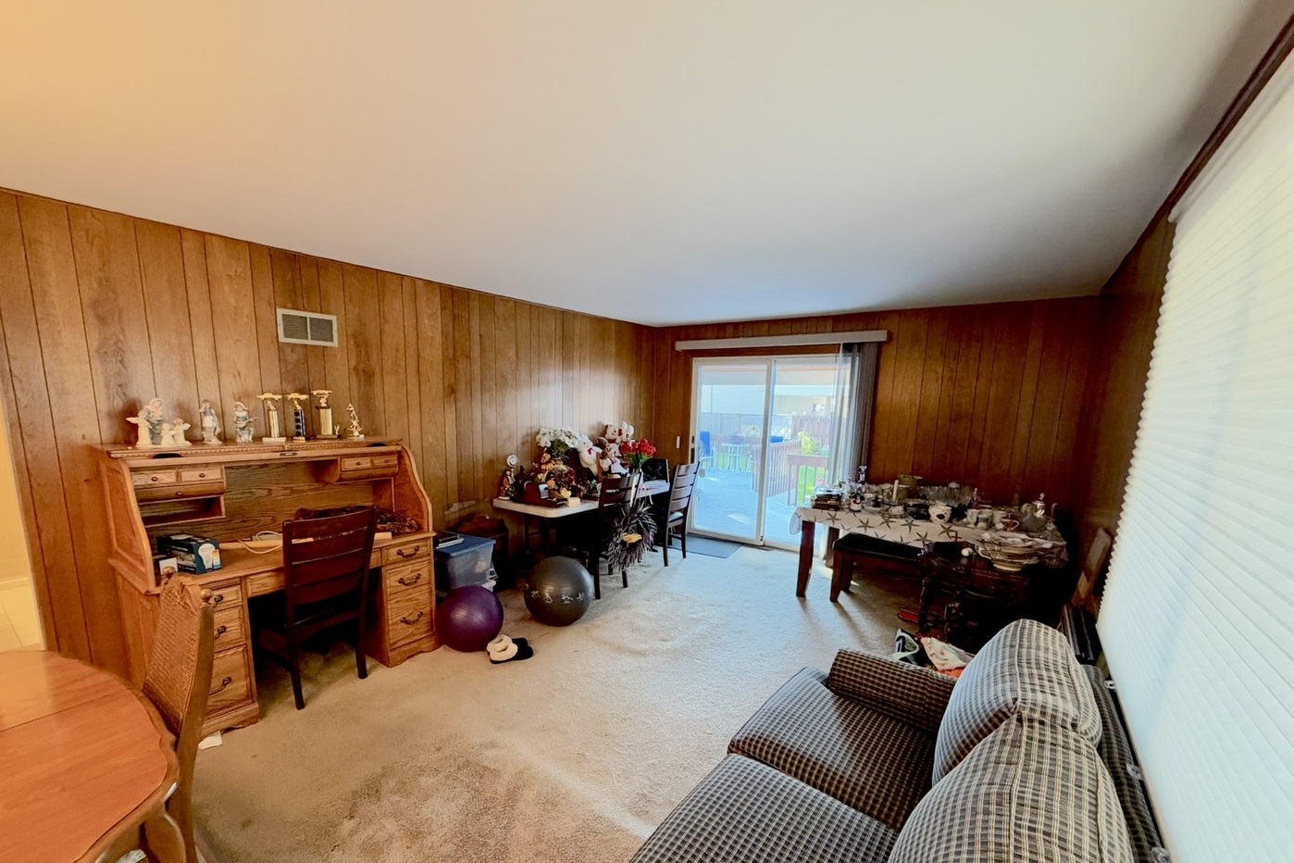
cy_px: 491
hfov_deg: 100.4
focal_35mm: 15
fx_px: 539
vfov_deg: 76.9
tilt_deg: -10.0
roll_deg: -0.4
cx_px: 630
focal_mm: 2.22
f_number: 2.2
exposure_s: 1/60
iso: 400
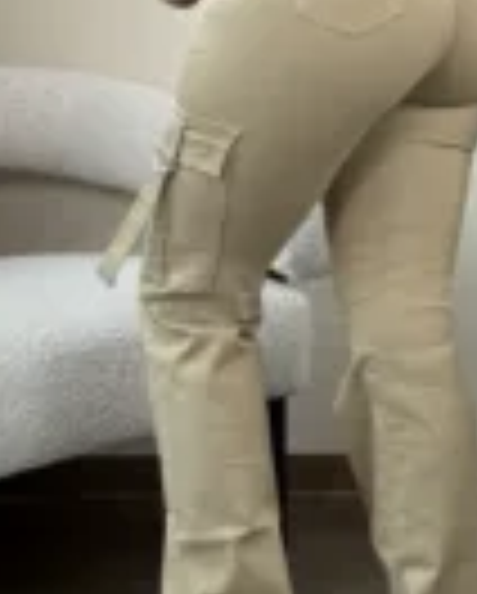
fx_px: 1250
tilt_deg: +3.3
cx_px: 522
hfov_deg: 20.6
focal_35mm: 71
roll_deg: -0.3
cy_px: 58
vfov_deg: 25.9
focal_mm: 6.76
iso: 50
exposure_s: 1/100
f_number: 1.78
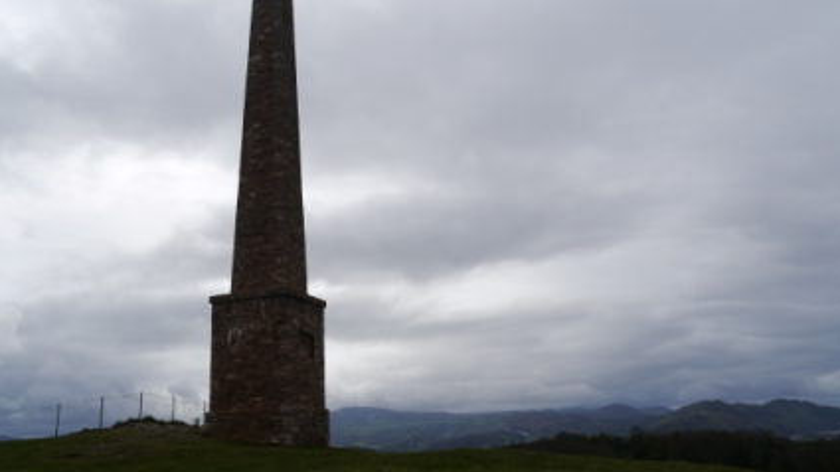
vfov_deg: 37.8
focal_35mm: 31
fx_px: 690
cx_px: 423
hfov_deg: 62.6
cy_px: 223
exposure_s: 1/640
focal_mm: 14
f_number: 9
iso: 160
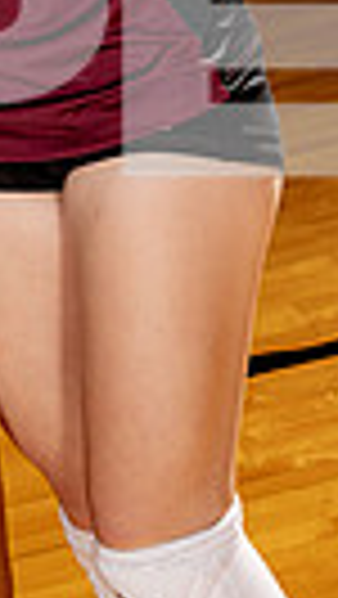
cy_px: -274
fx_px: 2656
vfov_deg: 12.3
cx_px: -234
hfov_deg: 7.1
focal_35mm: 167
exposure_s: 1/250
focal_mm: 47
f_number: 5.6
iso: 100
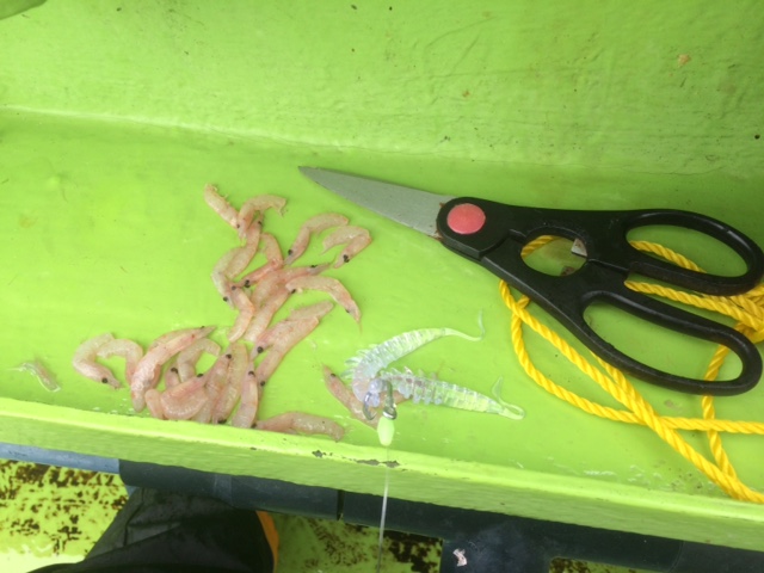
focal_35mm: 29
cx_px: 382
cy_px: 286
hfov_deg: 61.7
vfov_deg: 48.2
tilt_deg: -58.7
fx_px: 640
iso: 32
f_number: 2.2
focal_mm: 4.15
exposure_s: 1/182
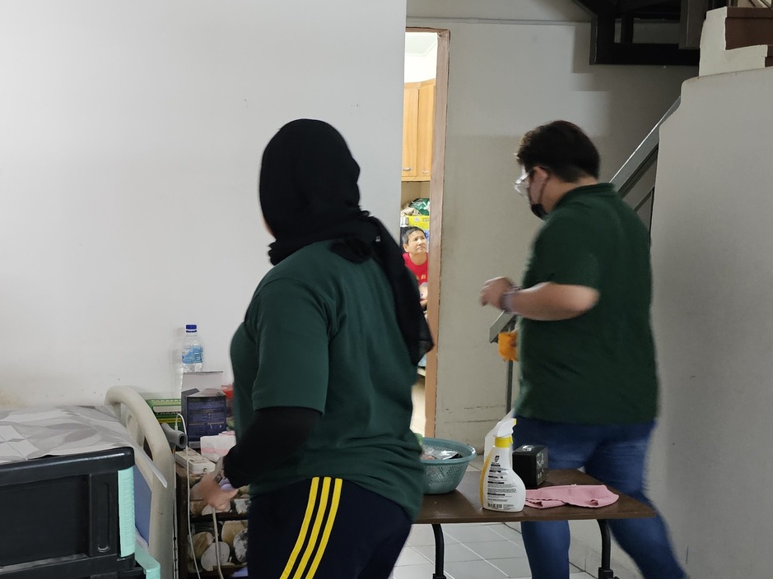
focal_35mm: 49
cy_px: 363
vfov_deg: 29.6
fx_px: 1094
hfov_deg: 38.2
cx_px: 221
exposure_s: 1/50
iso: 640
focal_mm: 6.3
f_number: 1.7
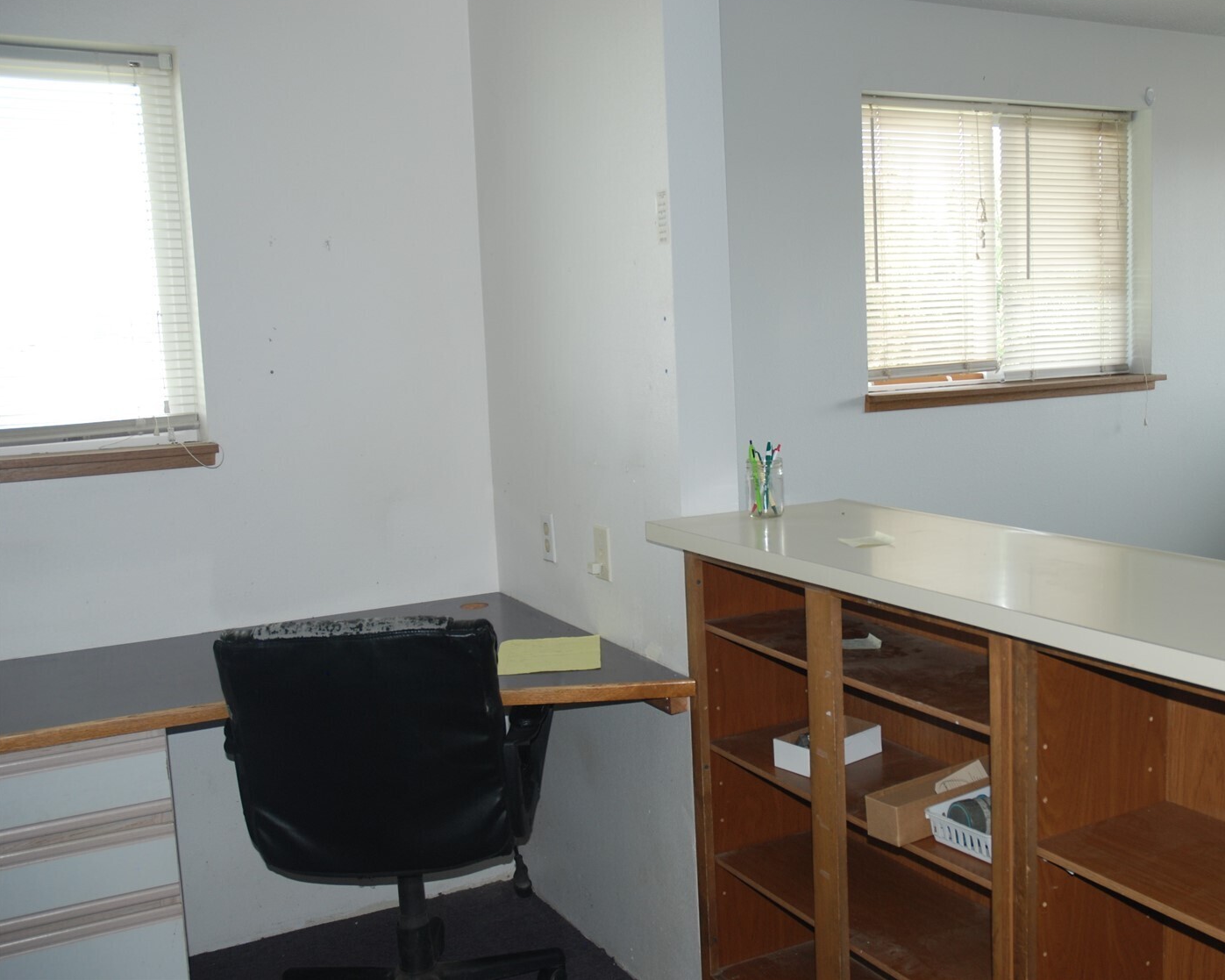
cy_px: 484
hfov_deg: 44.5
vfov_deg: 36.5
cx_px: 740
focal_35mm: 41
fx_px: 1486
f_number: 3.8
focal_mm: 24
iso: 200
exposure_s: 1/60
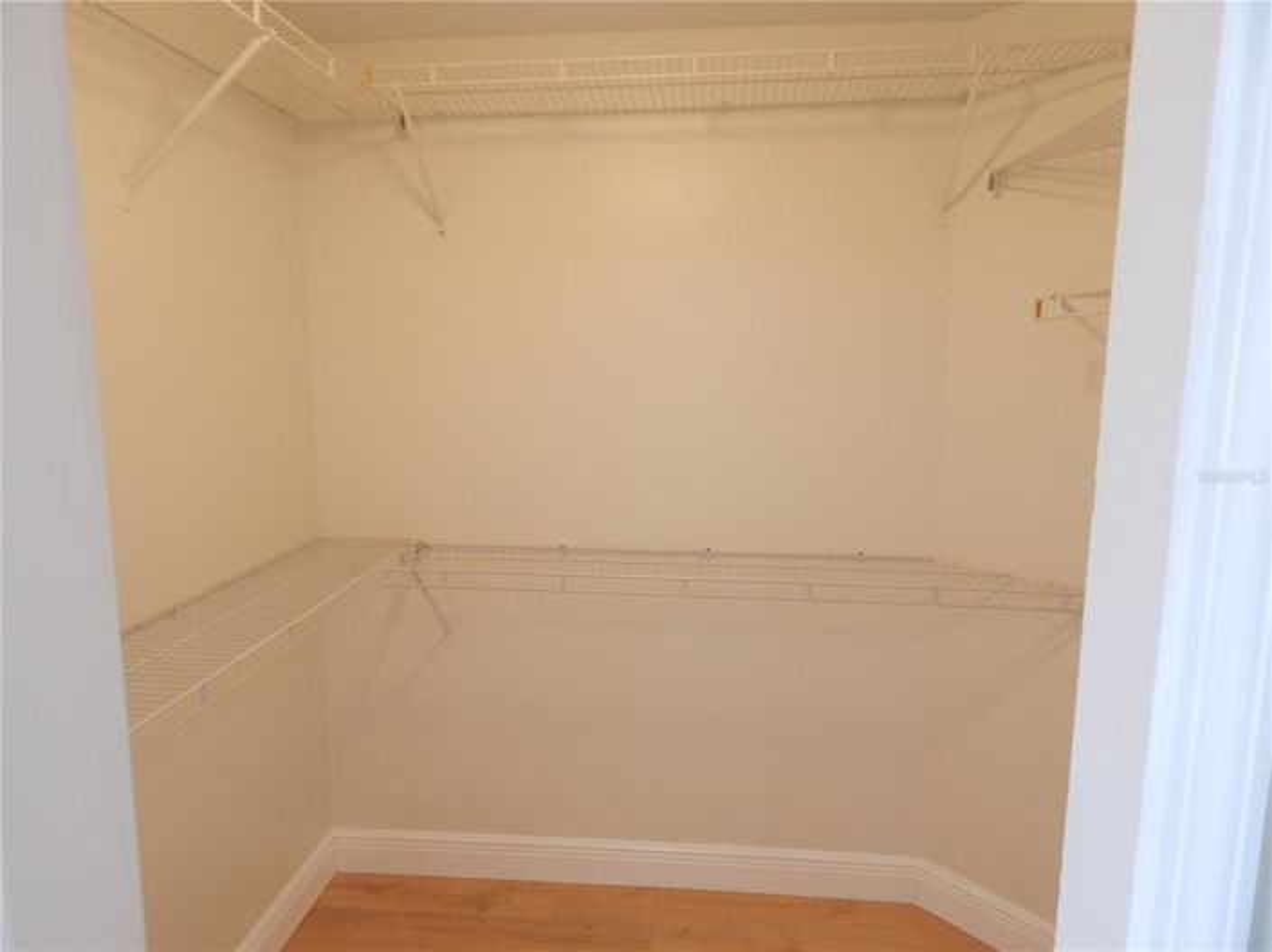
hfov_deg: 76.4
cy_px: 476
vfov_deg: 61.0
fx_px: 808
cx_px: 636
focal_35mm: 22
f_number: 3
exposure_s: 1/30
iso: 125
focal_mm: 4
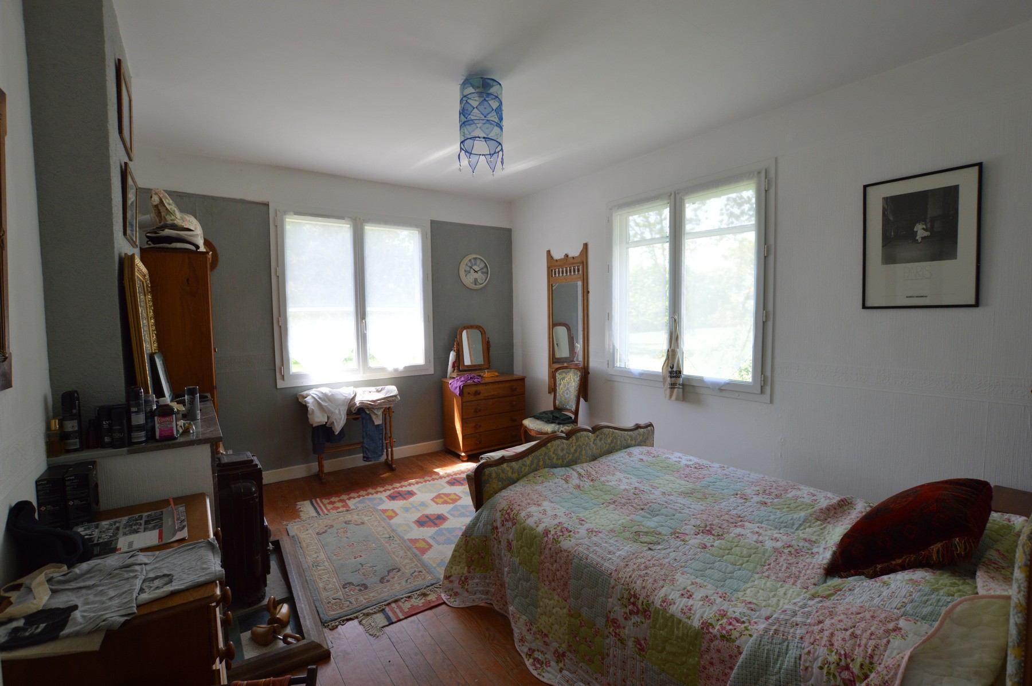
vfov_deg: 77.2
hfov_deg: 100.4
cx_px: 516
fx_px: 430
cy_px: 343
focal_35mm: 15
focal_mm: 10
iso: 400
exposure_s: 1/100
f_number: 5
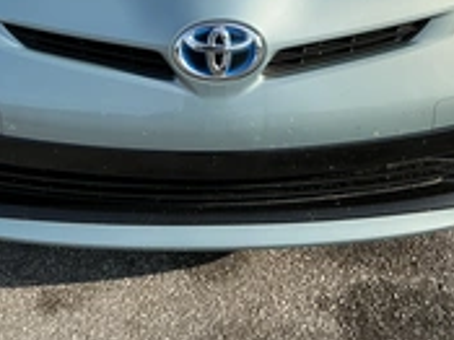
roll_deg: +0.1
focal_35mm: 64
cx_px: 184
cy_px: -3
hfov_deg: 30.2
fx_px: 839
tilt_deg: -30.3
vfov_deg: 22.0
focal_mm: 3
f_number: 1.8
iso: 25
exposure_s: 1/1035
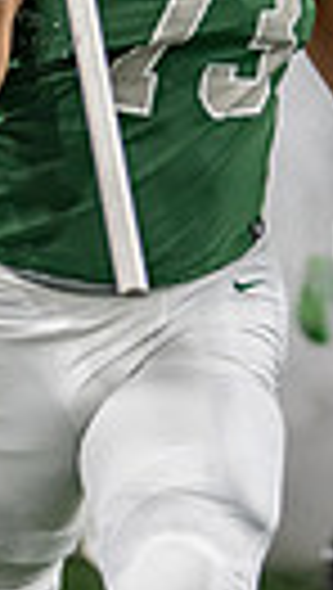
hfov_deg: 4.9
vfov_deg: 8.6
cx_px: 346
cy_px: 63
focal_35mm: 249
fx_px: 3896
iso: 500
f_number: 1.2
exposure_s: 1/1250
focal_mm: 50
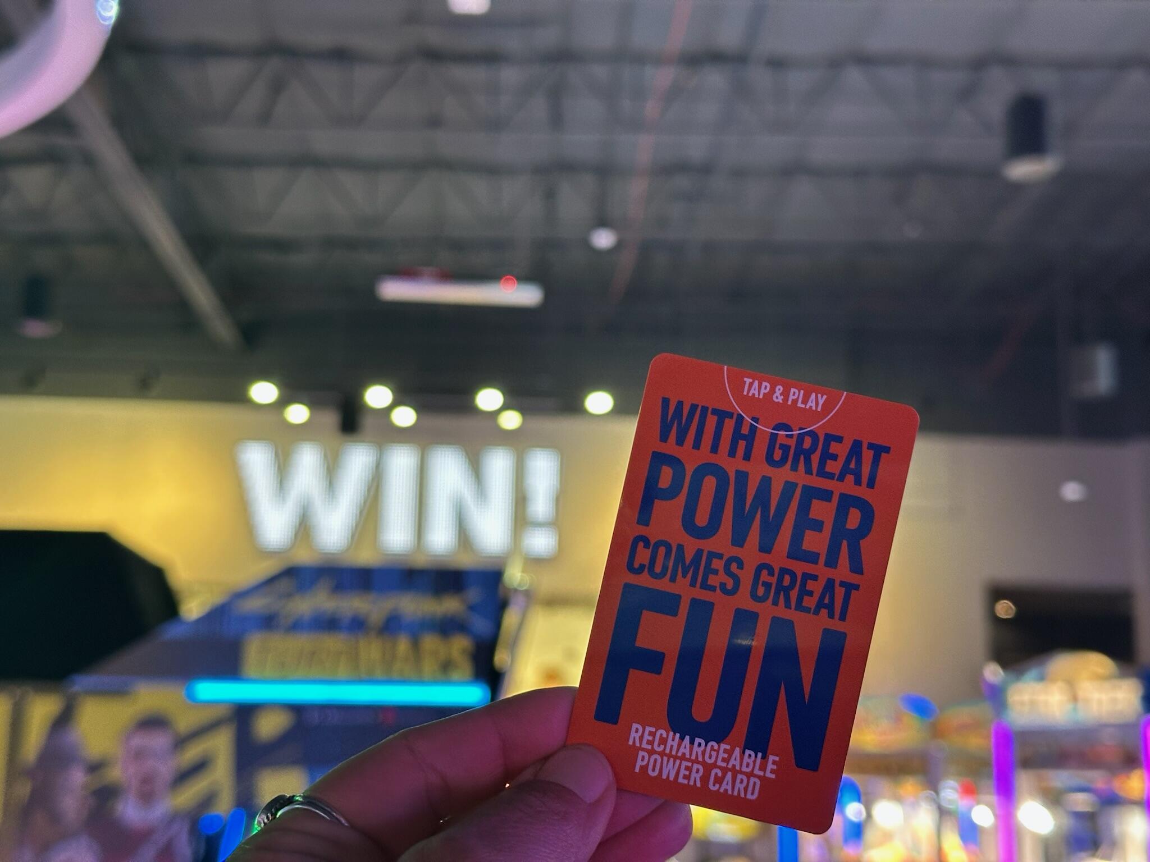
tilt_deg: +12.4
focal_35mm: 48
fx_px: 1595
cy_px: 431
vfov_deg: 30.3
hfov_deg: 39.7
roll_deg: -1.0
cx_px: 575
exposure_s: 1/32
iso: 250
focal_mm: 6.86
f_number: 1.78
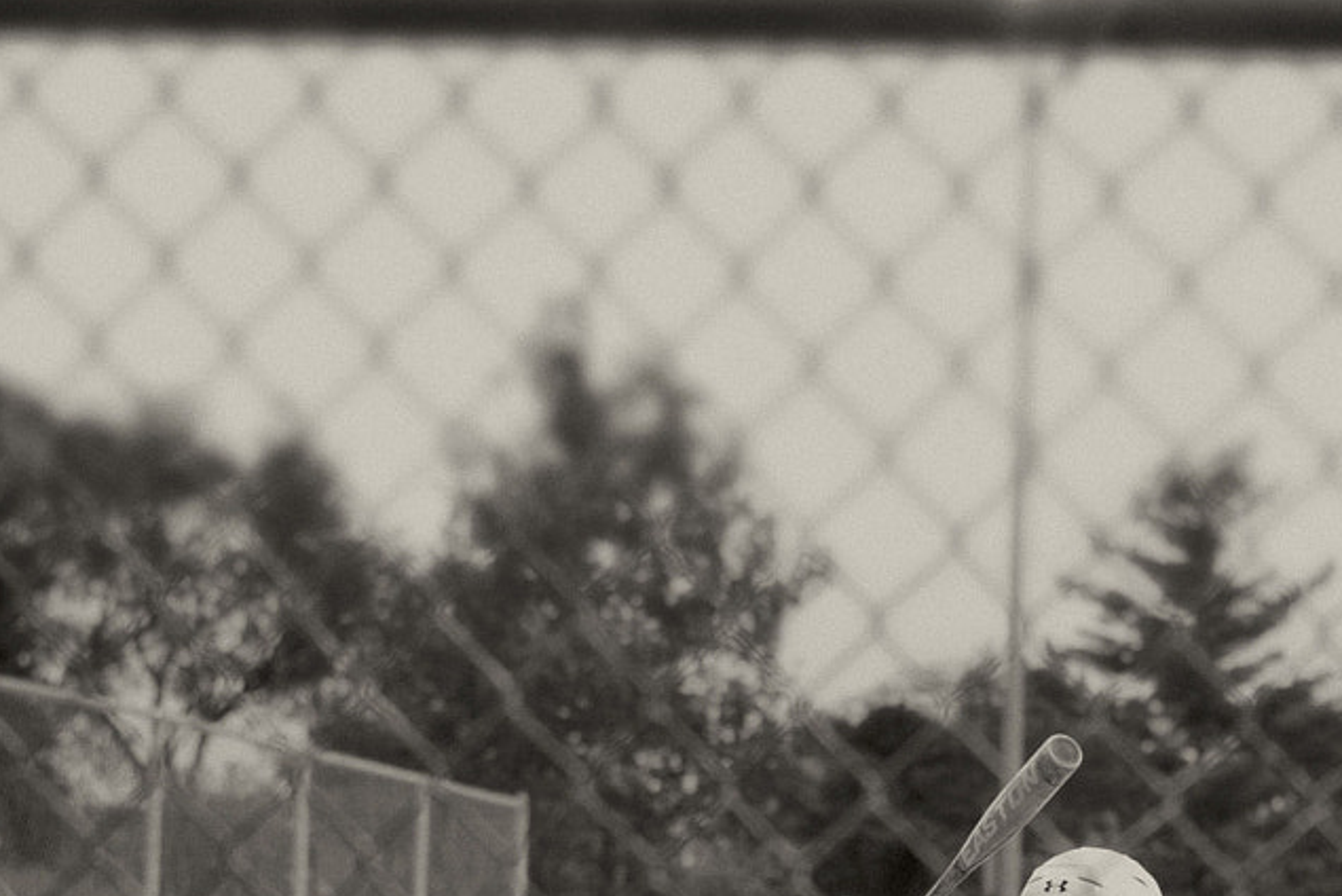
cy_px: 816
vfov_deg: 10.8
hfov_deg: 16.2
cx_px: 767
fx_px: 4699
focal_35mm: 126
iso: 500
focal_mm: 50
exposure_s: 1/200
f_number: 3.2
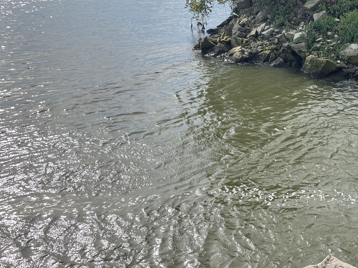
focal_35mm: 50
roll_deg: +0.0
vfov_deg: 29.1
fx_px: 517
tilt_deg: -22.4
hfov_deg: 36.0
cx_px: 317
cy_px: 148
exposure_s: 1/3401
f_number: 1.6
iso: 32
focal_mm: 4.2
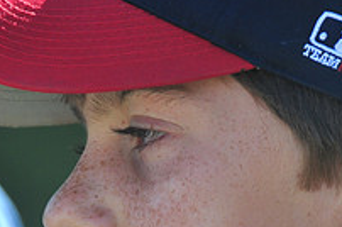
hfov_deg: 2.4
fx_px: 8157
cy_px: 206
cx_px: 80
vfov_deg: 1.6
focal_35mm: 860
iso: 200
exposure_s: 1/500
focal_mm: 200
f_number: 5.6
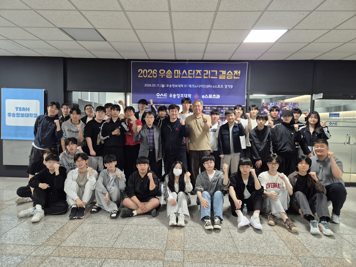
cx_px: 178
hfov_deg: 73.9
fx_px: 237
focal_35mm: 23
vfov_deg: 58.9
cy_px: 134
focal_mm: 5.4
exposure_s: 1/120
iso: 500
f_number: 1.8
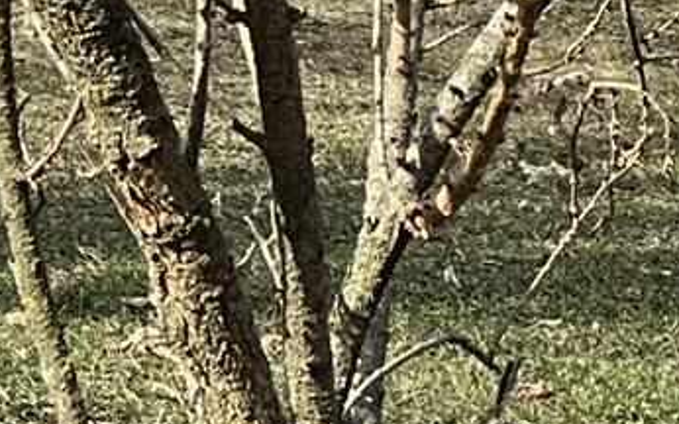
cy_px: -271
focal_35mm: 483
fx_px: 8935
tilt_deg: -0.3
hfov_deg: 4.2
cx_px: -1146
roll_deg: -3.4
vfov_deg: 2.7
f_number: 2.8
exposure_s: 1/296
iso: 25
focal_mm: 9
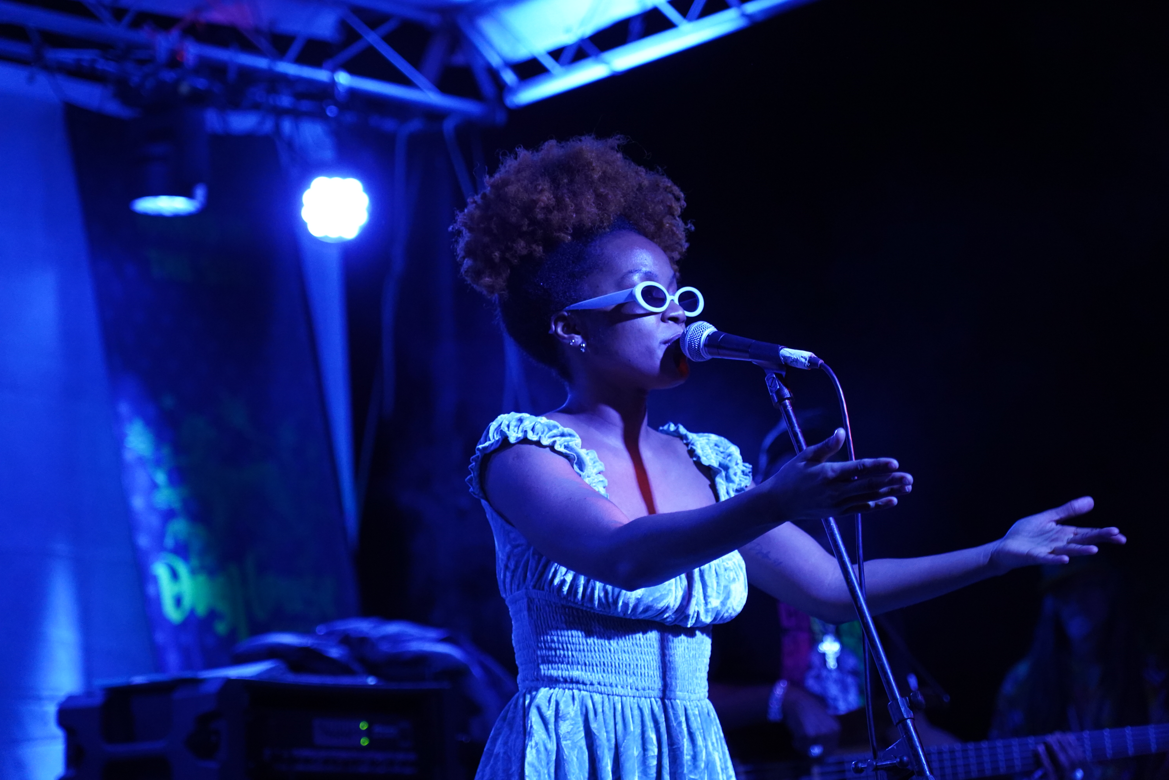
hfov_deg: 19.5
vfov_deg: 13.0
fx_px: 3409
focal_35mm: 105
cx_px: 584
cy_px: 390
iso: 5000
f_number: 4
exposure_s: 1/160
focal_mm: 105
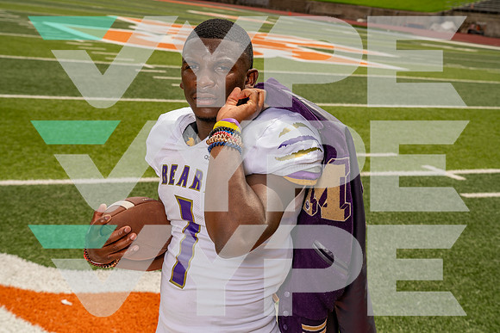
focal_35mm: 61
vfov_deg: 22.3
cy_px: 166
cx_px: 250
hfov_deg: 32.9
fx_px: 847
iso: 100
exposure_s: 1/160
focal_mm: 61
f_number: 8
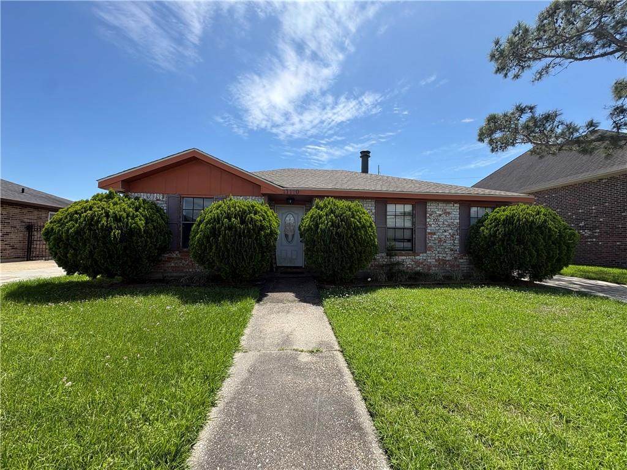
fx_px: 254
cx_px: 314
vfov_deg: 85.7
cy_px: 235
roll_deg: -0.4
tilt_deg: +1.8
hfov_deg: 102.1
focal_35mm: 14
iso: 40
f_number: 2.2
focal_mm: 2.22
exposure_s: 1/1126
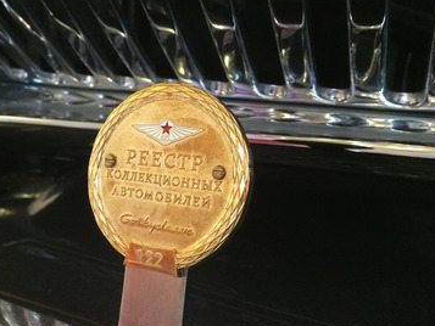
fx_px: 528
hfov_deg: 44.3
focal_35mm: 42
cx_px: 152
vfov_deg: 34.3
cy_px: 178
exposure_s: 1/25
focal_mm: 4.12
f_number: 2.2
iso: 320
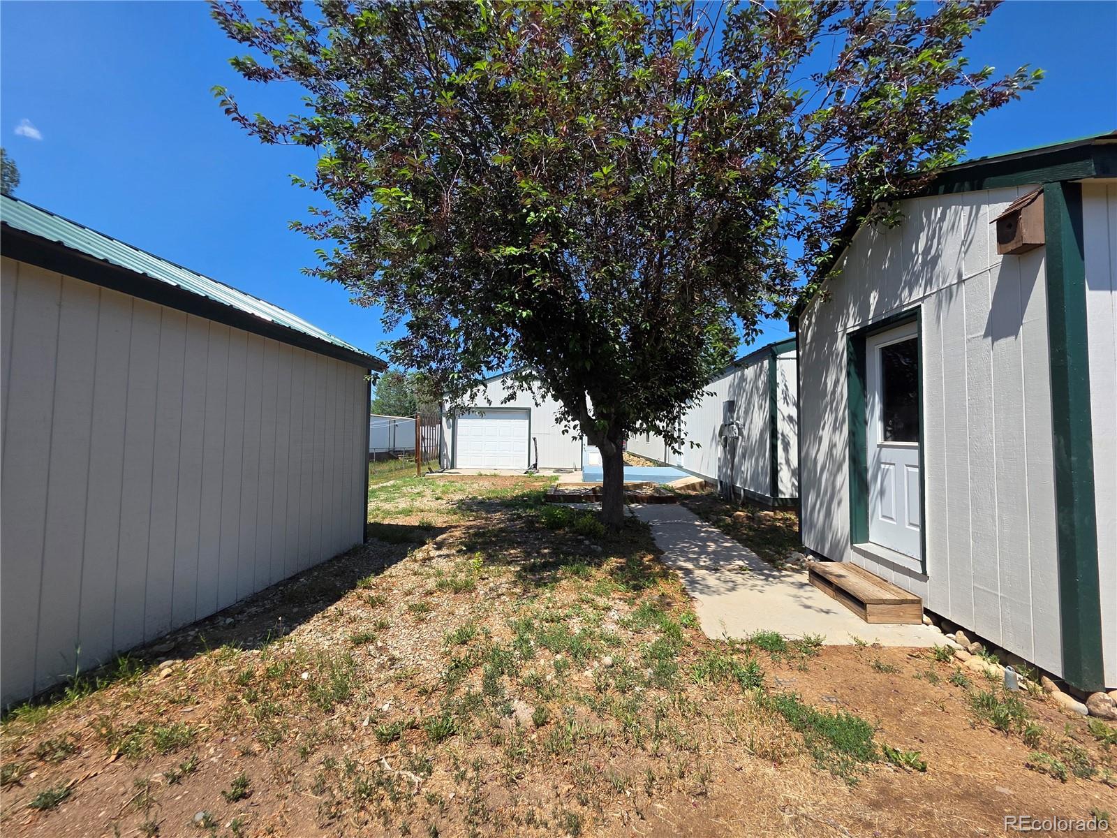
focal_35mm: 13
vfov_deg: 89.9
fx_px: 419
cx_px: 558
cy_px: 419
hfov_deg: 106.2
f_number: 1.9
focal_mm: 2.2
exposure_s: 1/1567
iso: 40
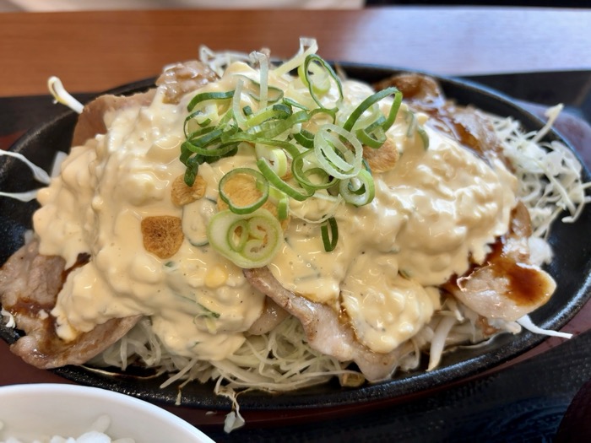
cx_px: 296
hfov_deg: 67.3
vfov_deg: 53.1
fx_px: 444
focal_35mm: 26
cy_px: 222
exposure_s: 1/100
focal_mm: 5.96
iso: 40
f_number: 1.6
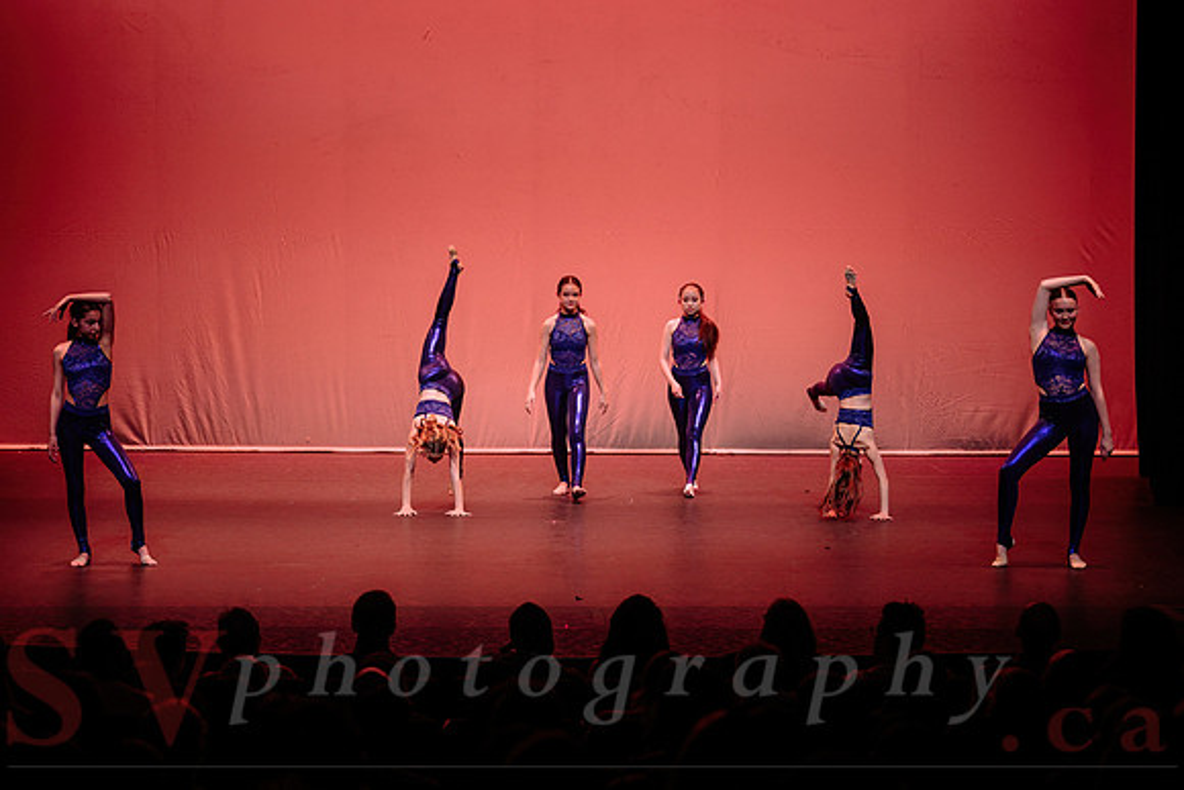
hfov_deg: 23.6
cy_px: 395
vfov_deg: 15.9
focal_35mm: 86
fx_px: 2829
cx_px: 592
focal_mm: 86
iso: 1250
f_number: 2.8
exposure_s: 1/400
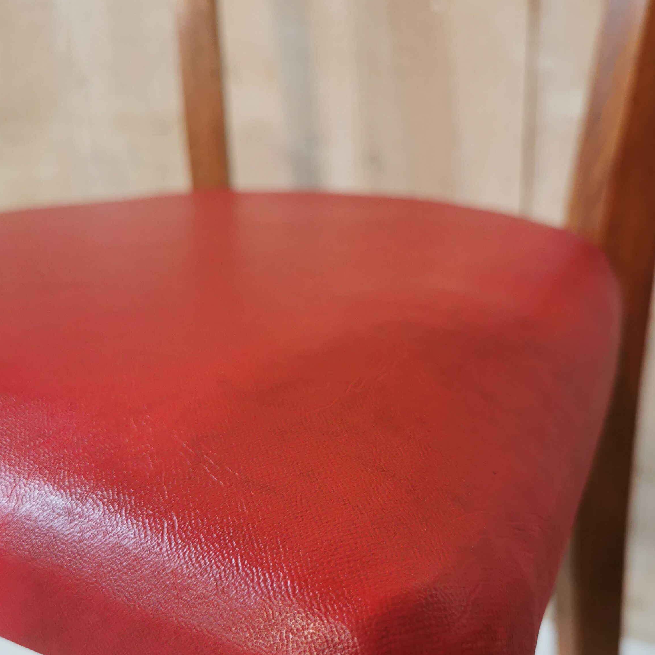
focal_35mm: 38
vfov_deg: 43.6
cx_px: 358
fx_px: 813
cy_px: 400
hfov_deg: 43.8
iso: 125
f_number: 1.8
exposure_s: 1/100
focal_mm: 5.58
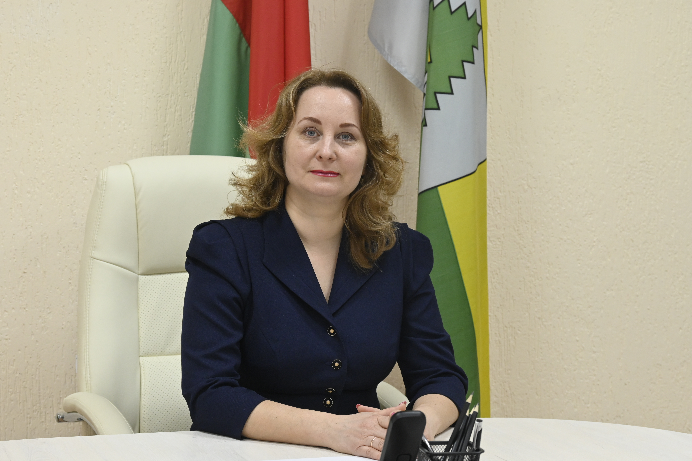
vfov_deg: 18.5
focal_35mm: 74
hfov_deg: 27.5
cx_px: 346
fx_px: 1413
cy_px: 230
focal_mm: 49
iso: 1600
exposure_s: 1/125
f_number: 5.6
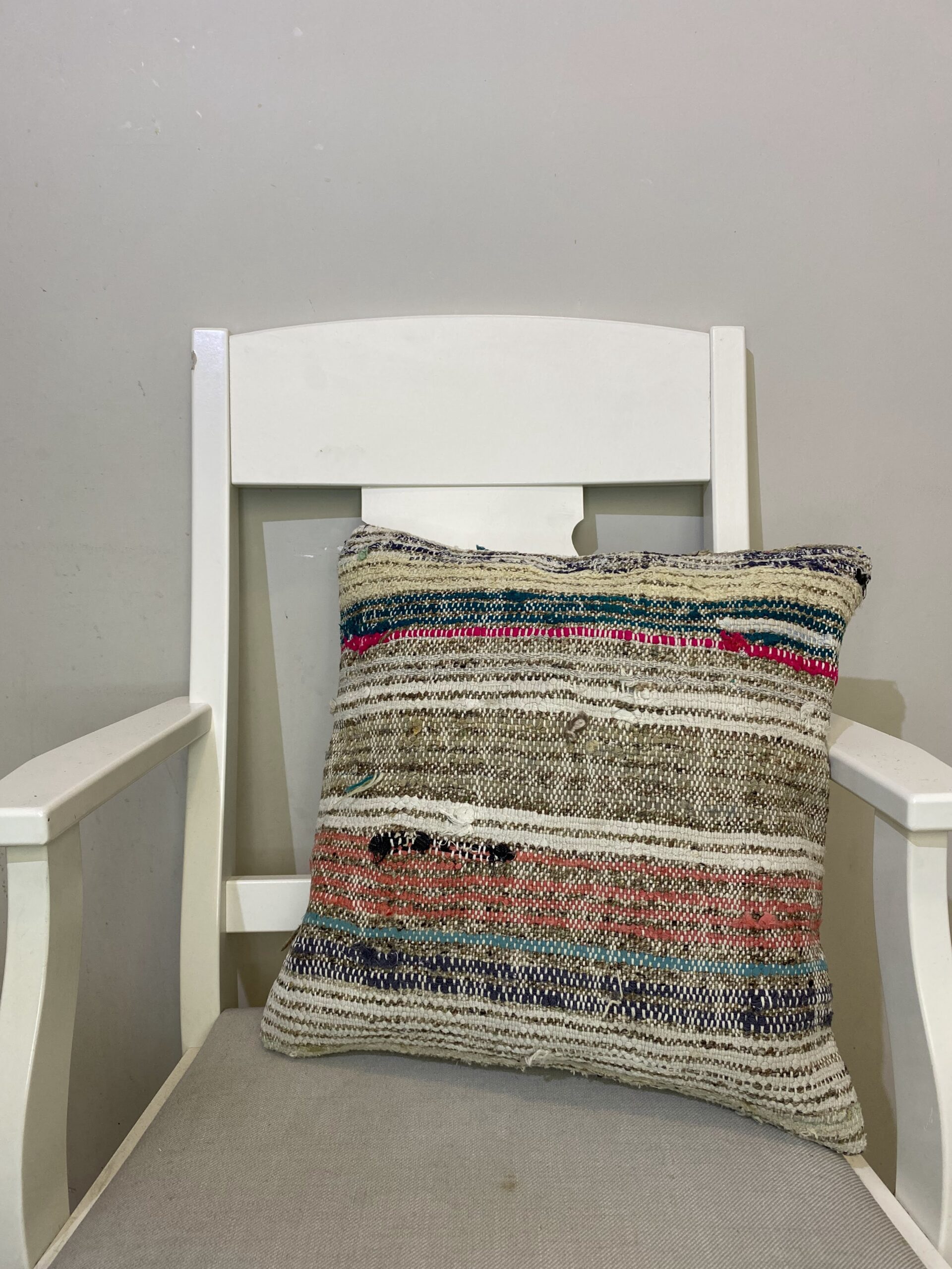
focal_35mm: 26
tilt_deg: -9.1
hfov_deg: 53.1
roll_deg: +0.8
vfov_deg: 67.3
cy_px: 634
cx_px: 476
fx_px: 953
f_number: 1.8
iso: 125
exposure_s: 1/121
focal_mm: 4.25
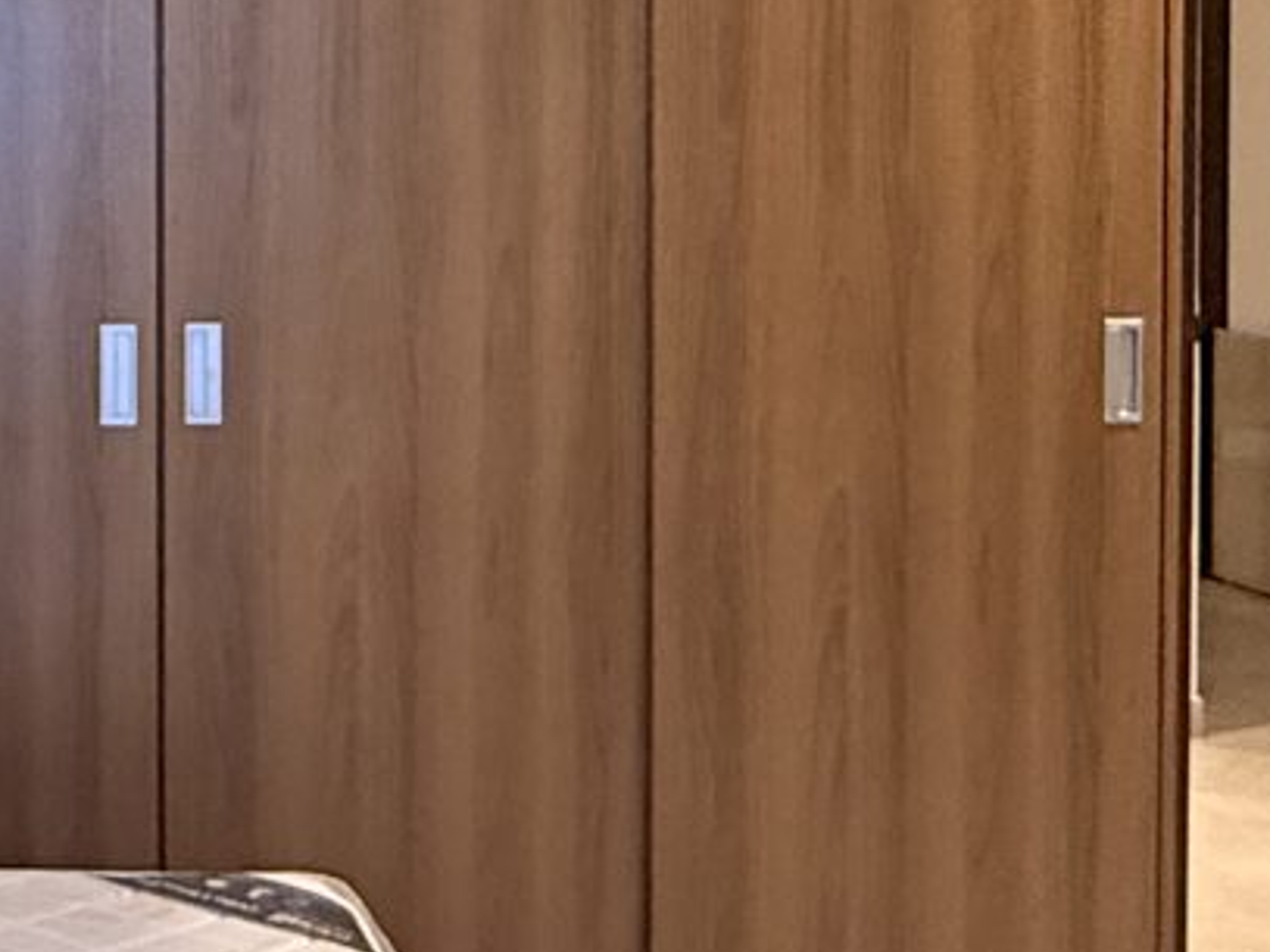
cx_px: -81
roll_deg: +0.3
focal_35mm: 66
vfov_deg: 22.0
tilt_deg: -0.9
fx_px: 2421
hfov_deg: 27.2
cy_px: 225
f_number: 2.2
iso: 500
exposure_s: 1/60
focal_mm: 2.22
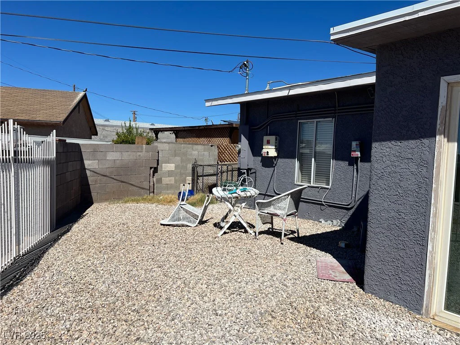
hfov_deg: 67.3
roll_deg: -1.8
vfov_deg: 53.1
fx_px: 346
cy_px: 172
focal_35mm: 26
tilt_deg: -3.8
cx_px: 230
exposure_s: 1/8696
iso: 50
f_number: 1.5
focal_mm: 5.7
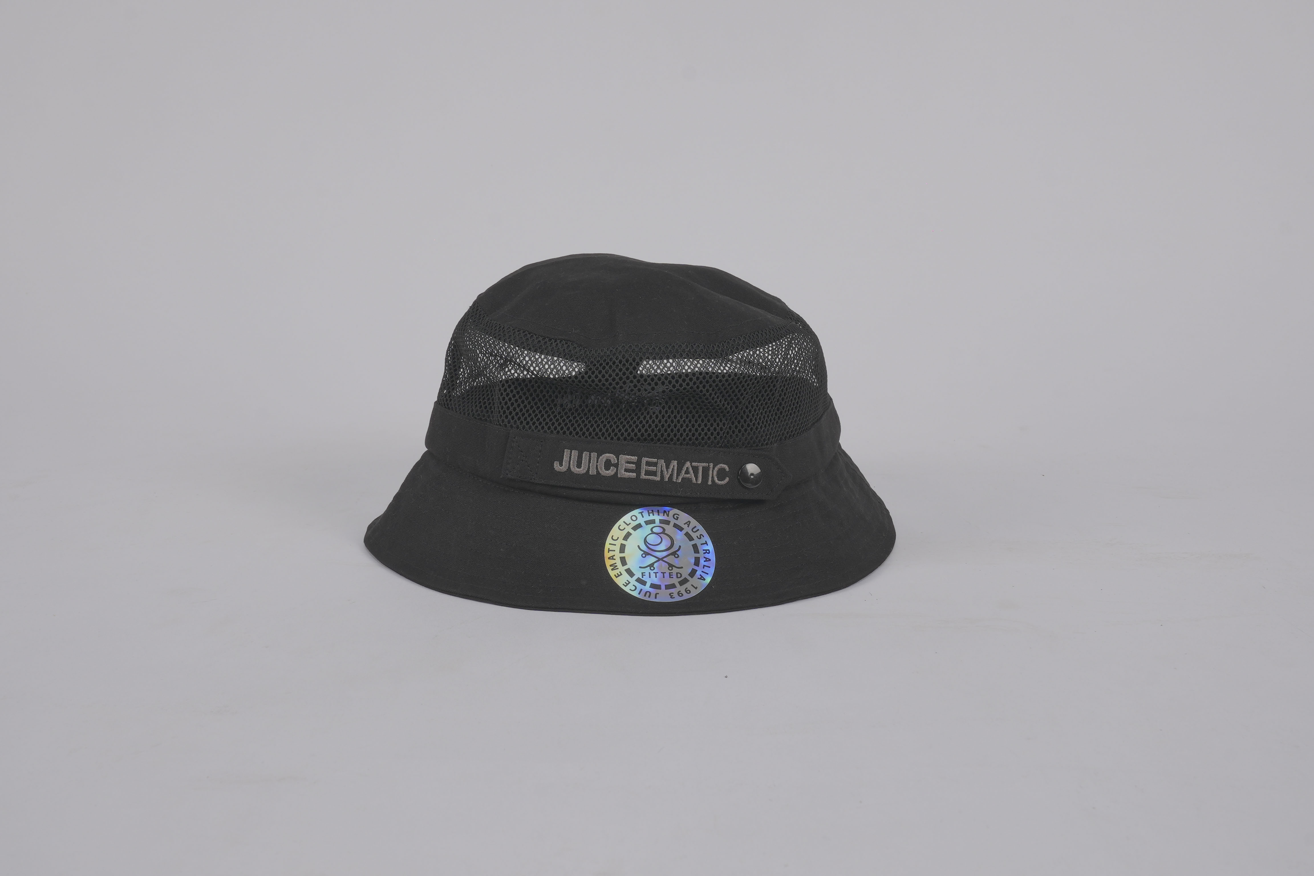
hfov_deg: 53.1
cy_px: 438
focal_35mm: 36
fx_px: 1314
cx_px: 657
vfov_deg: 36.9
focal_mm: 24
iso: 100
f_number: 11
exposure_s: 1/125
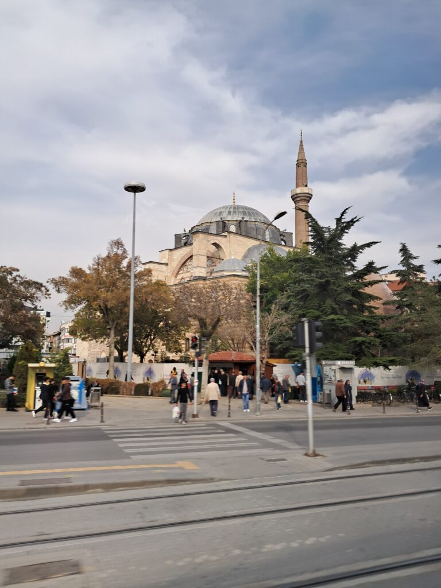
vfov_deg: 65.3
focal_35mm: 27
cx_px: 220
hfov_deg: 51.4
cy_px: 294
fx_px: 459
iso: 50
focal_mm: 4
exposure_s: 1/60
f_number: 1.8
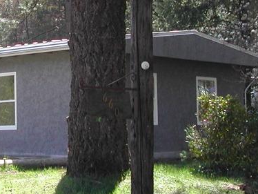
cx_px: 47
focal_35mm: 104
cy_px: 22
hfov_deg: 18.7
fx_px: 776
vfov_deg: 14.1
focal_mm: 8
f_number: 2.8
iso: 100
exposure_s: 1/300
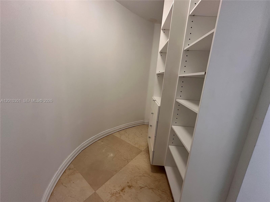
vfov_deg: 85.7
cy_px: 101
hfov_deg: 102.1
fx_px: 109
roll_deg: -4.9
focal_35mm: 14
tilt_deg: -12.2
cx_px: 135
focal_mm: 2.22
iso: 200
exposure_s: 1/60
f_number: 2.2
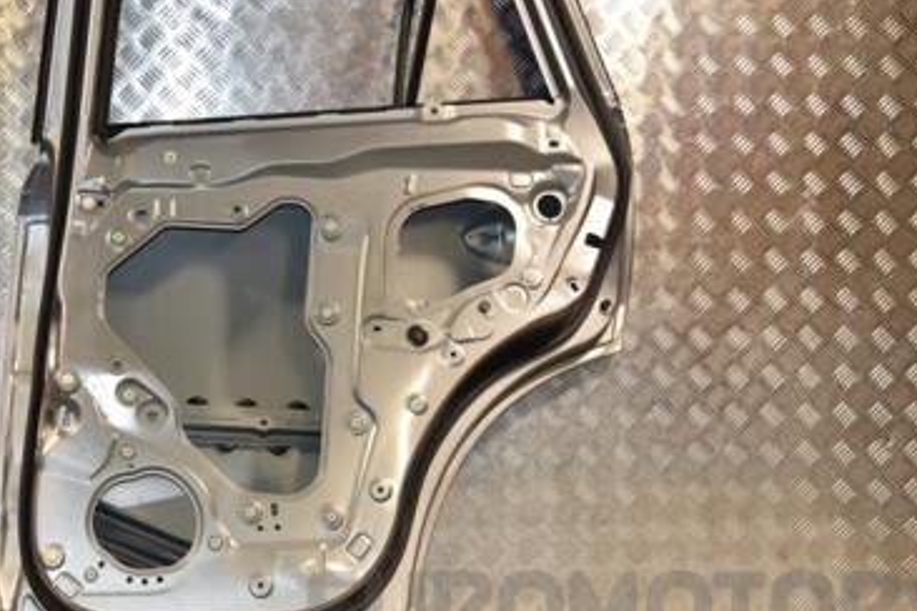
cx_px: 261
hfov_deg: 33.4
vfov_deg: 23.0
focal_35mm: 59
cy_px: 275
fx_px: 1503
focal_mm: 24
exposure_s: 1/200
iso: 800
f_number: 5
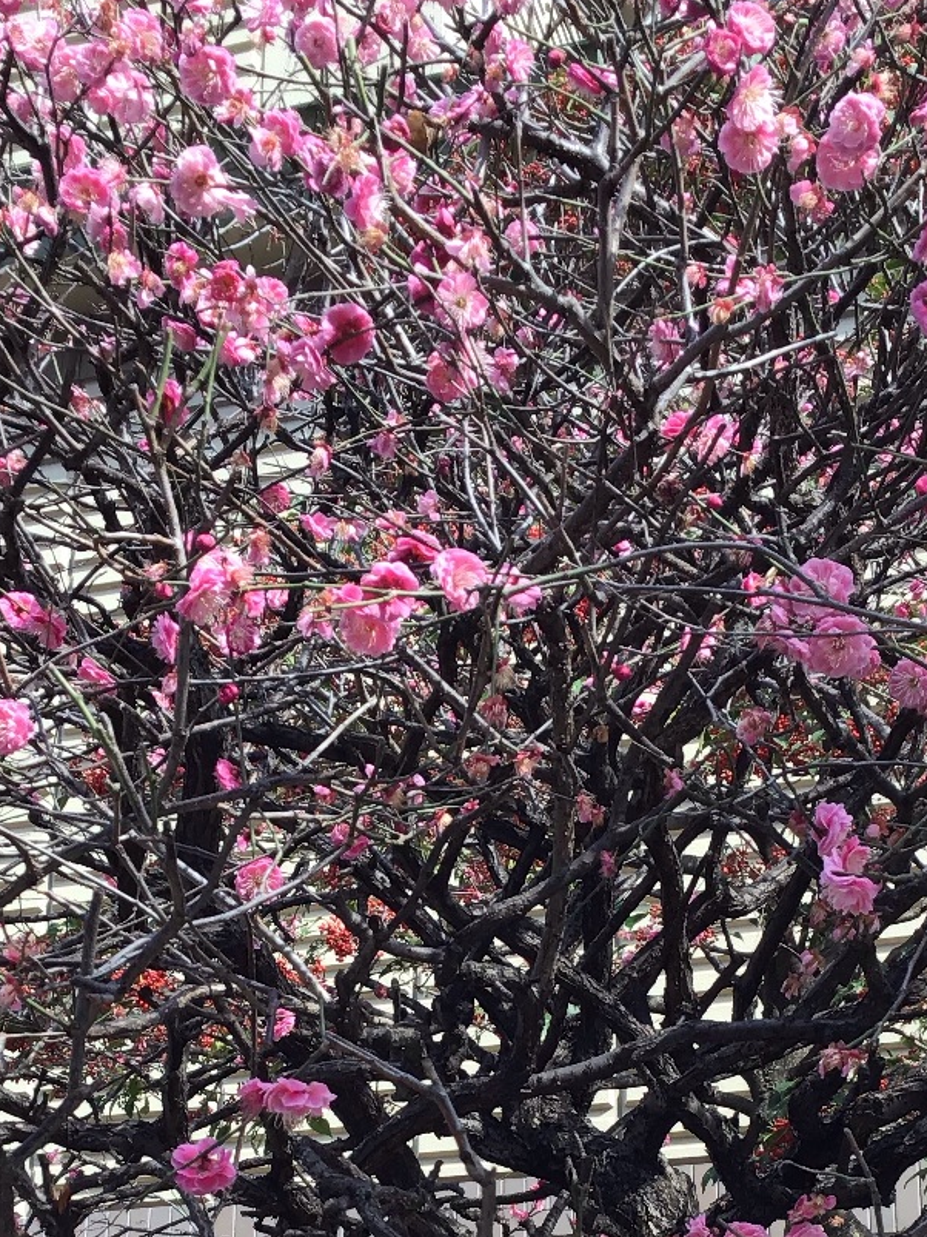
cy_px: 1117
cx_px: 470
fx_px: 2250
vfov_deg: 29.4
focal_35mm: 63
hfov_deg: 23.3
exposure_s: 1/248
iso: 25
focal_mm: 3.3
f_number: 2.4
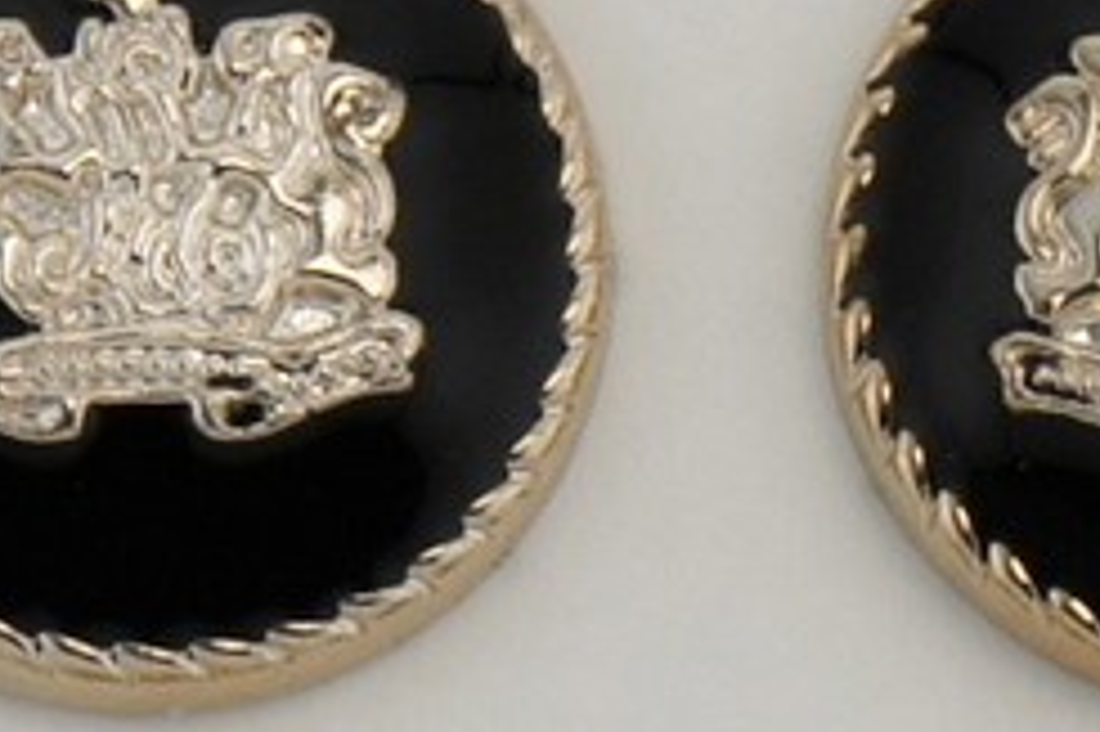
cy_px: 858
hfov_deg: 6.8
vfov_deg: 4.5
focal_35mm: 303
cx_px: 745
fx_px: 9247
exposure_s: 1/500
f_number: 9
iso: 200
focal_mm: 55
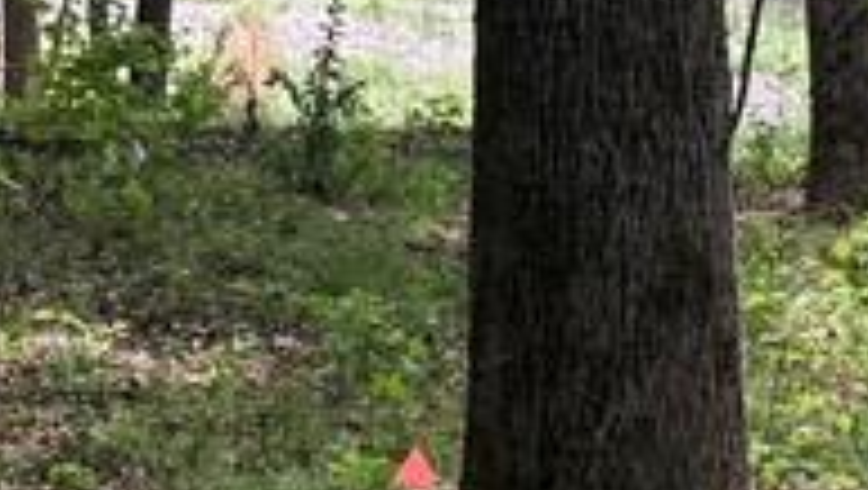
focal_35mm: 150
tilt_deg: +2.6
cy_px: -144
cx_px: 1484
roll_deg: +4.7
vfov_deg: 8.0
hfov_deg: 13.1
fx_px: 3456
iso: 64
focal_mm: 5.96
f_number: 1.6
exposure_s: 1/435
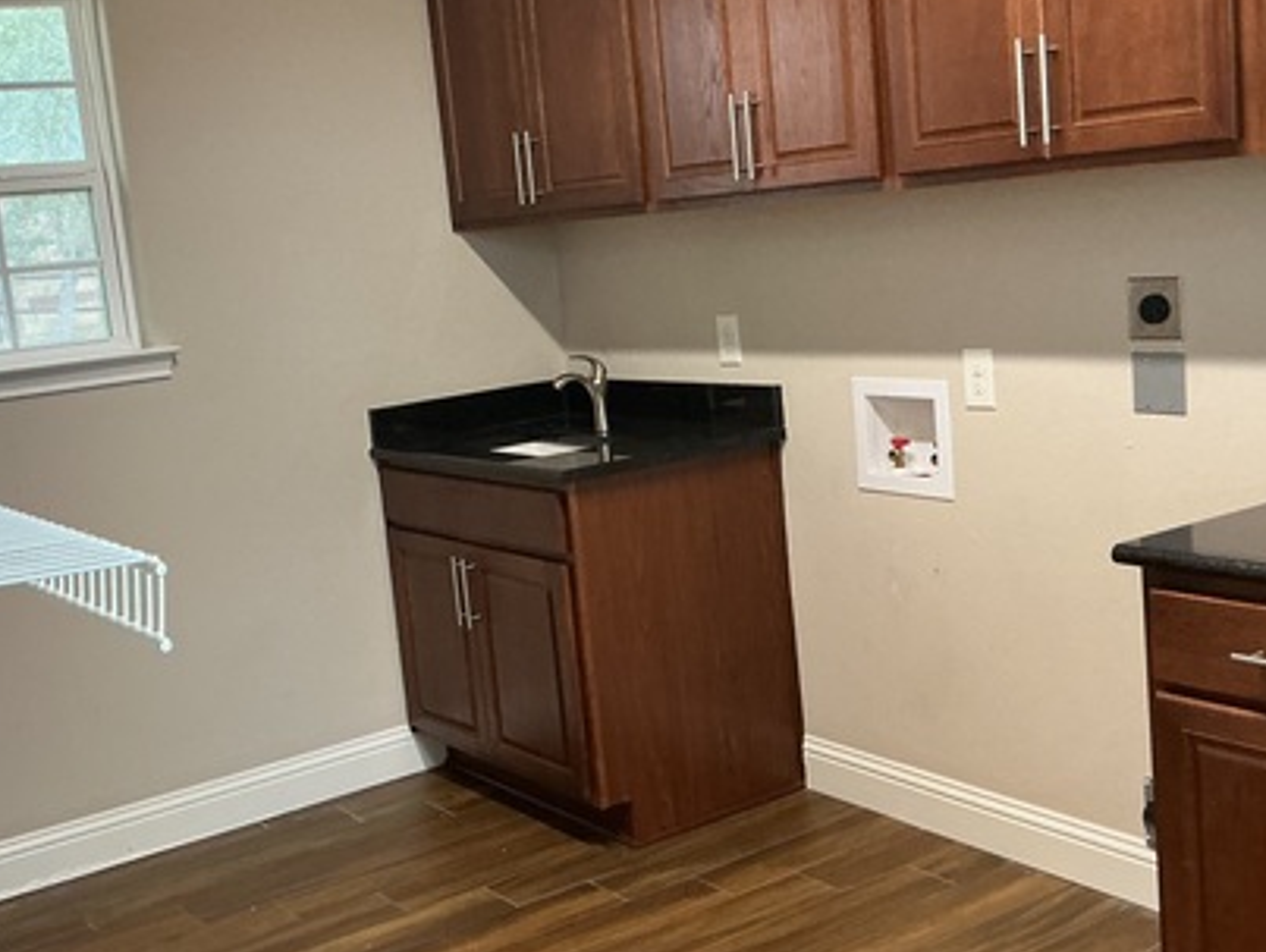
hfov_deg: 41.2
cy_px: 474
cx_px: 591
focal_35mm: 46
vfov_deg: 31.6
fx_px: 1684
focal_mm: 3
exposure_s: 1/60
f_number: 1.8
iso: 125
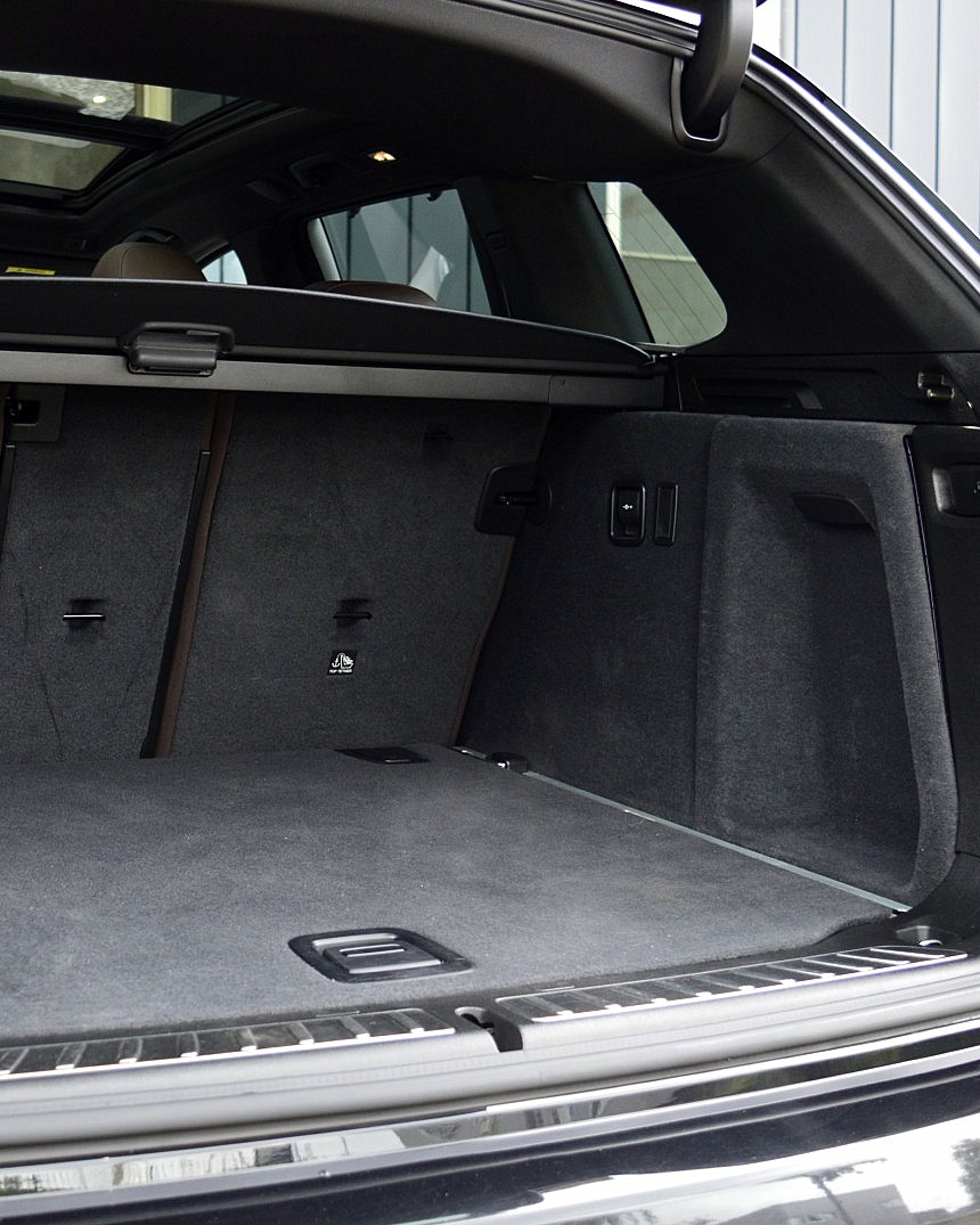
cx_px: 269
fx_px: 1849
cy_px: 611
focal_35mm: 51
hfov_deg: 29.3
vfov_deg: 36.7
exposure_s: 1/60
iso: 800
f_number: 4.5
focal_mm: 24
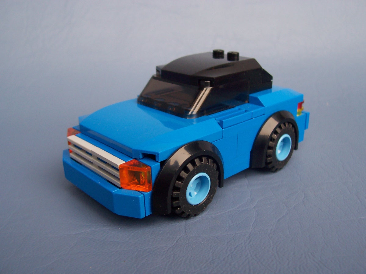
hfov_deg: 50.1
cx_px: 183
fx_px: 391
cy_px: 137
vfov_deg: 38.7
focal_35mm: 37
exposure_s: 1/60
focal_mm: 5.6
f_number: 2.8
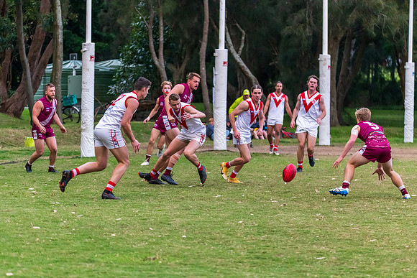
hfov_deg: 12.8
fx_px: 1854
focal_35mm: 160
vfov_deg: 8.6
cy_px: 139
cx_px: 208
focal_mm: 160
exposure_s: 1/1250
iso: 3200
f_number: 5
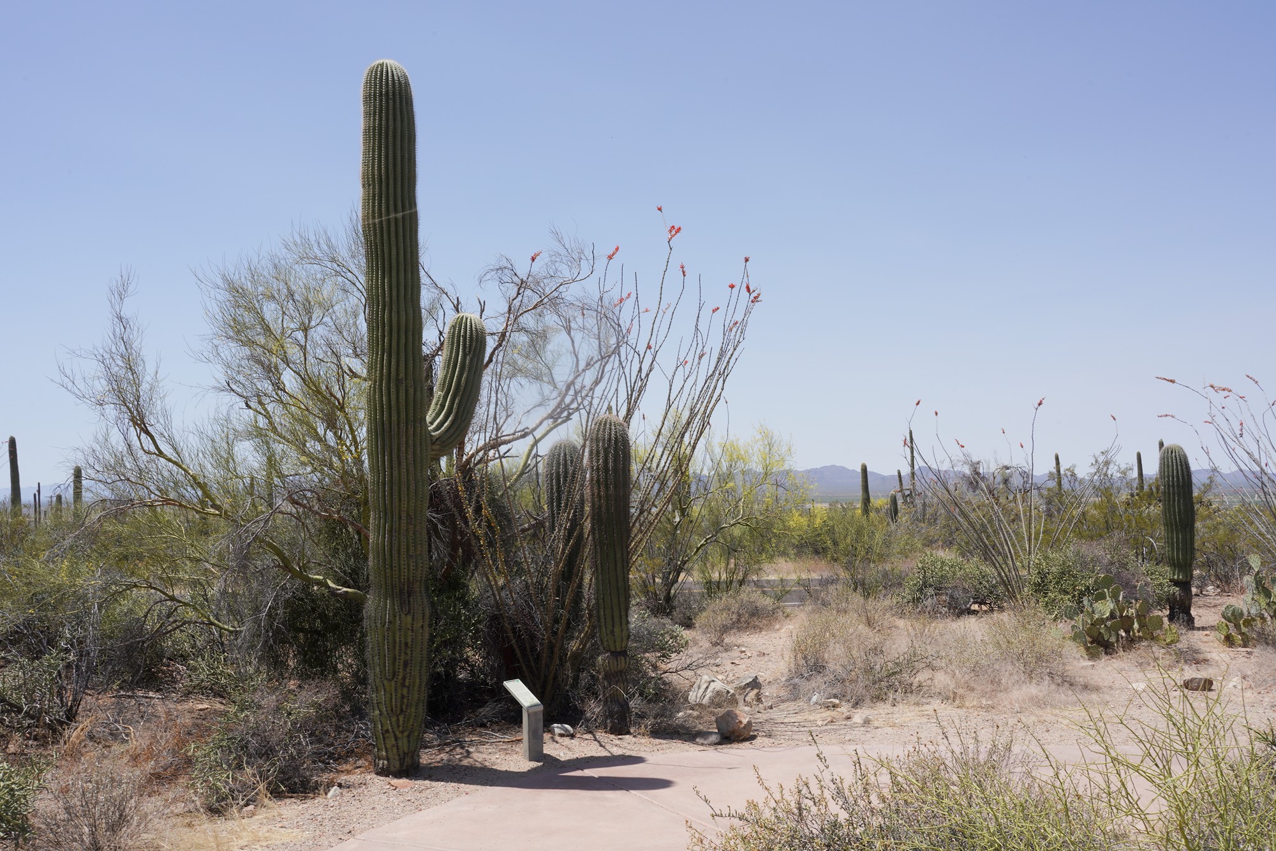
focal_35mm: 31
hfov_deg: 60.3
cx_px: 638
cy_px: 426
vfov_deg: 42.3
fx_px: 1099
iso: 100
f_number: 20
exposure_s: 1/80
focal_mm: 31
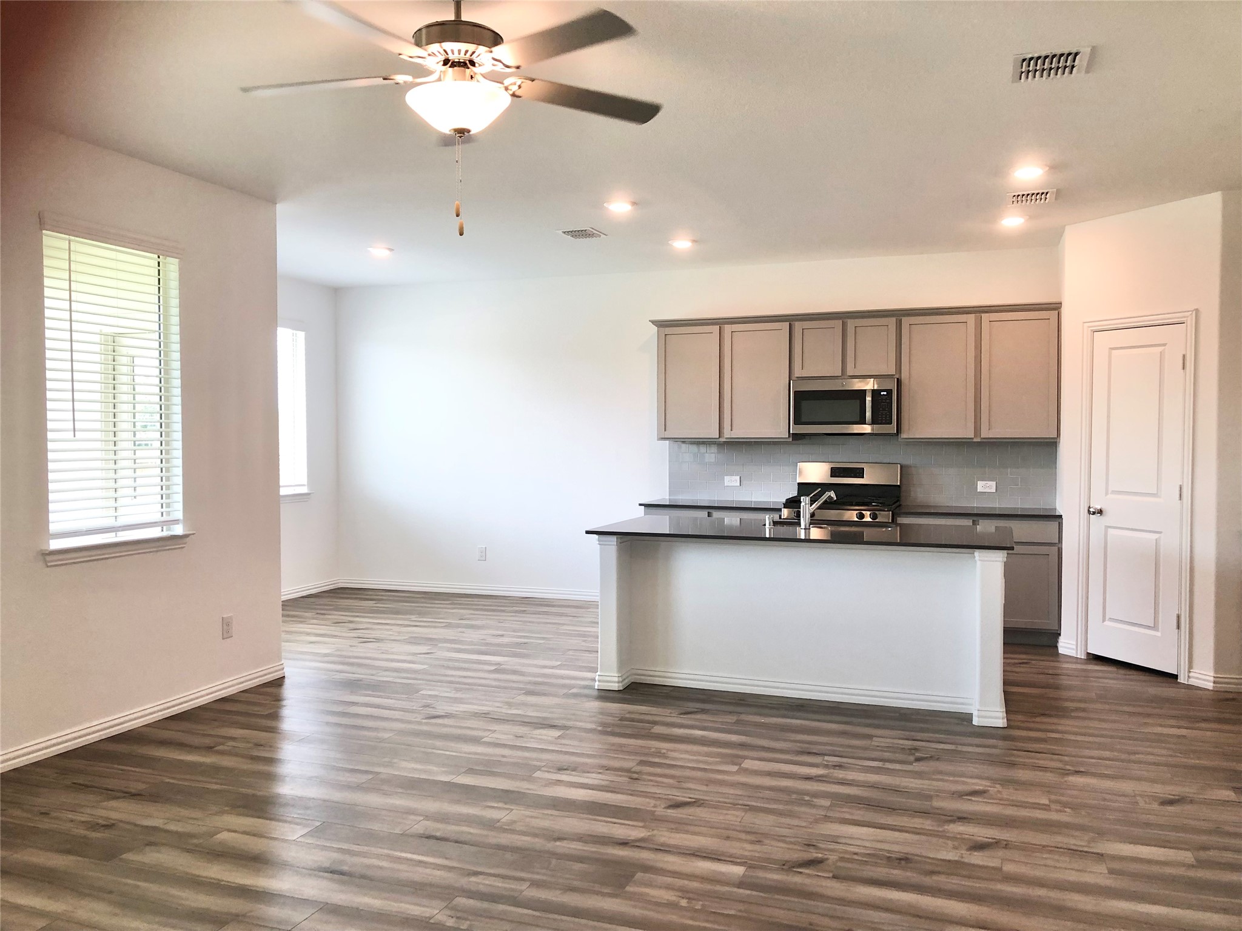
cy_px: 466
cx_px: 621
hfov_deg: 63.4
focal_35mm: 28
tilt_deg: -1.9
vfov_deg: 49.7
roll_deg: +0.6
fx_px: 1005
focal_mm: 3.99
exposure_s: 1/40
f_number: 1.8
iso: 25
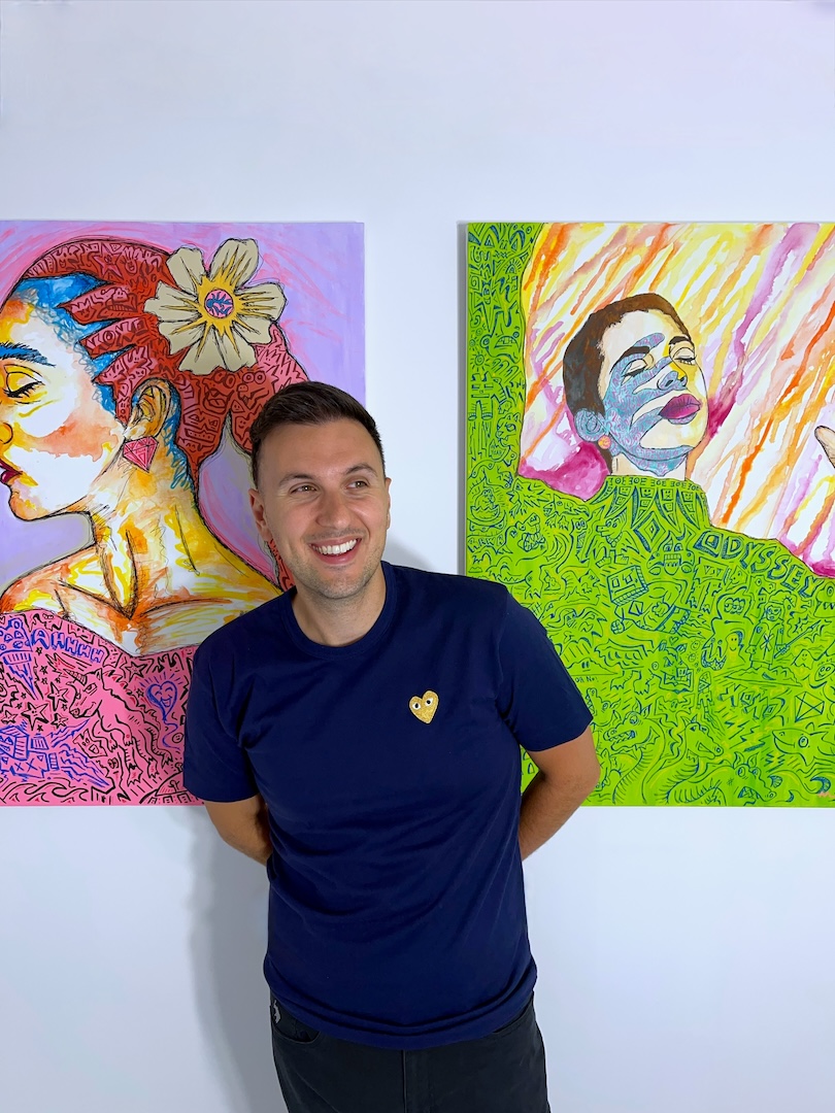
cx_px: 418
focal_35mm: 26
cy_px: 556
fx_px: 836
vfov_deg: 67.3
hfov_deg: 53.1
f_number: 1.6
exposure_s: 1/60
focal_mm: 5.1
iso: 125
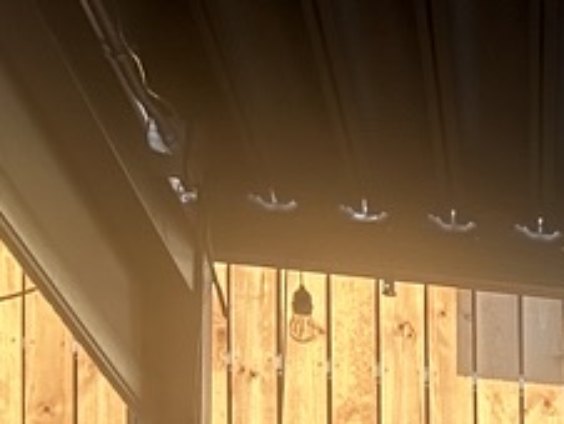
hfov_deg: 15.6
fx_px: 1696
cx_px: 1078
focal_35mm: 104
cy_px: 858
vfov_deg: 12.5
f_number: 1.9
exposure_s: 1/159
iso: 32
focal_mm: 2.69
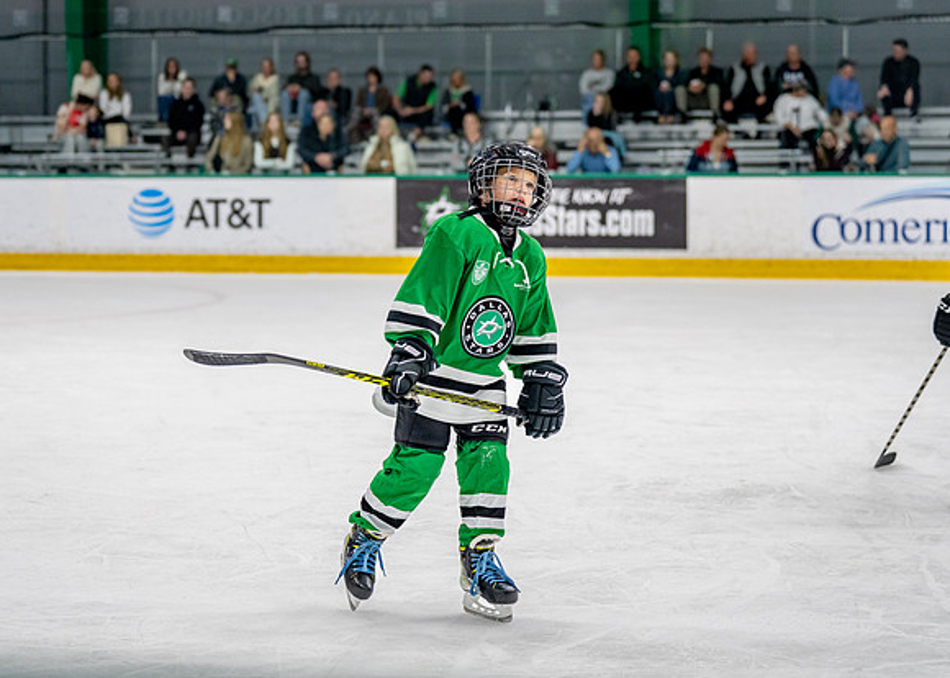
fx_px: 2478
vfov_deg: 15.6
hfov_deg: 21.7
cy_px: 274
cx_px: 369
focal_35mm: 92
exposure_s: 1/1250
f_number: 2.8
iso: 1000
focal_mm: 70
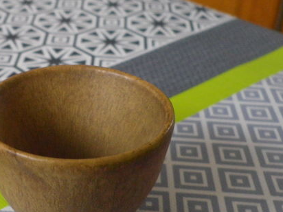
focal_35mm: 68
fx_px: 556
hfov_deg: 28.2
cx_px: 73
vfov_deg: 21.4
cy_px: 169
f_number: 2.6
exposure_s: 1/60
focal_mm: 4.9
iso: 250
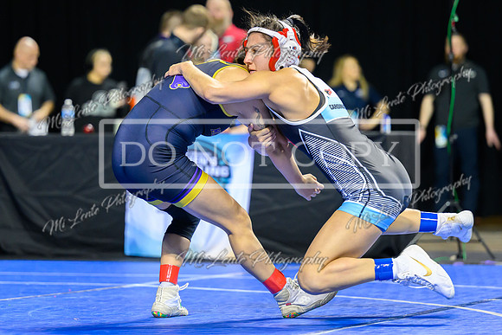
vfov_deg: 7.2
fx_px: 2670
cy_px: 136
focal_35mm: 191
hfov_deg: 10.7
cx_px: 229
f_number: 2.8
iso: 3200
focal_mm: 135
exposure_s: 1/800
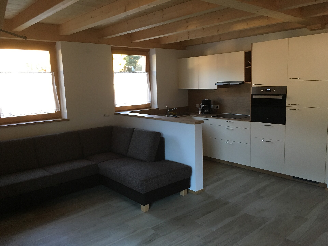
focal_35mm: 29
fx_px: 275
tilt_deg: -10.0
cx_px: 164
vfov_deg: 48.2
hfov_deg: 61.7
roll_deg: +2.2
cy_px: 123
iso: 160
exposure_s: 1/33
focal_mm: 4.15
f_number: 2.2
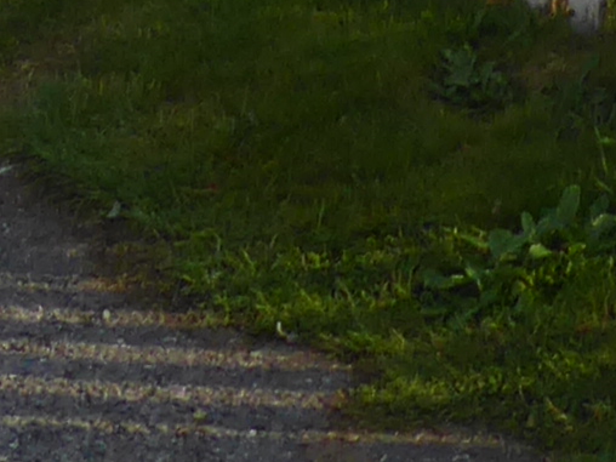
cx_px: 427
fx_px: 3363
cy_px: -1302
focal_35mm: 189
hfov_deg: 10.5
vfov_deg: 6.5
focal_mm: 4.3
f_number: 3.3
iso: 80
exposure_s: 1/640
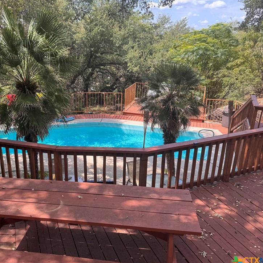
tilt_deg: -22.1
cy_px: 134
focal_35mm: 30
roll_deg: +0.3
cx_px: 98
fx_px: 258
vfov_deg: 54.0
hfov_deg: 53.4
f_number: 1.78
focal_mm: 6.76
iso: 80
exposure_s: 1/639
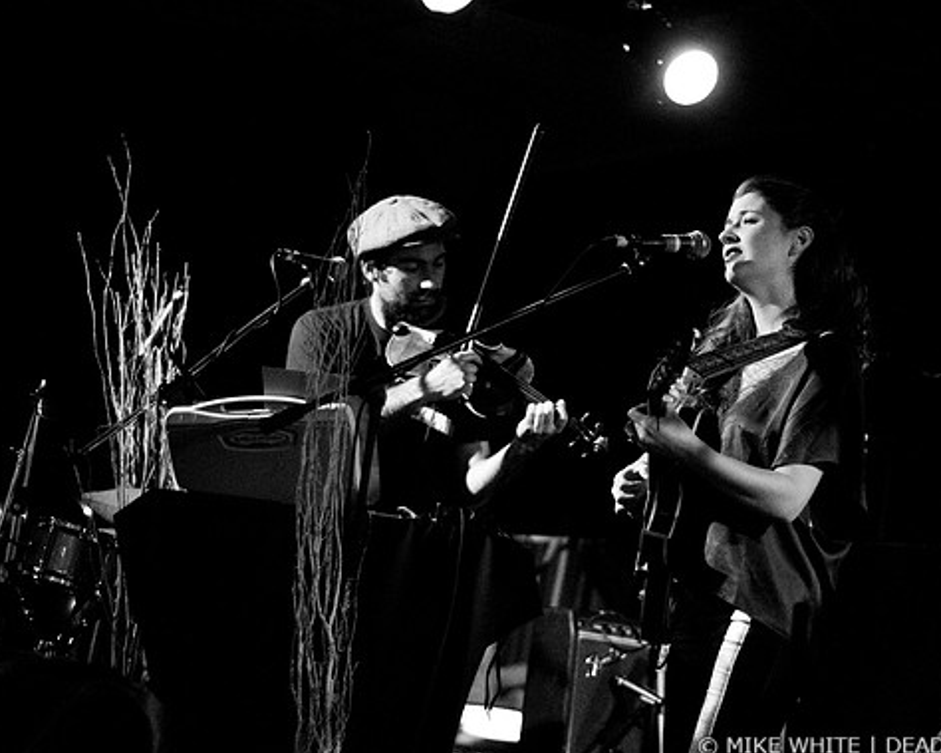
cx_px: 562
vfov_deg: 17.9
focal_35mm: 86
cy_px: 380
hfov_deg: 22.2
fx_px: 2395
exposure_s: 1/40
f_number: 1.8
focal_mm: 50
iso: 1000
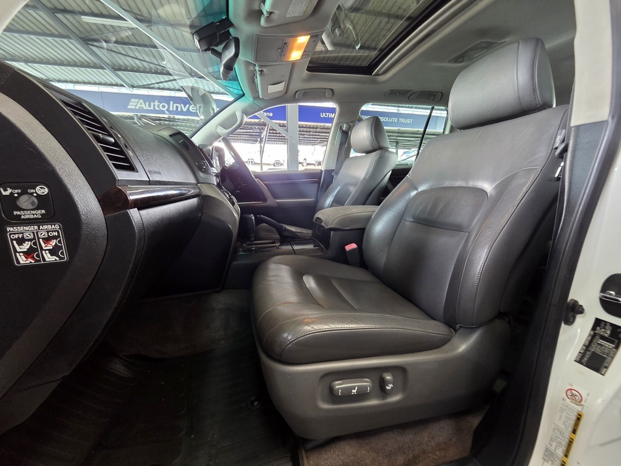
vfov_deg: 89.9
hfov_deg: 106.2
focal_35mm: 13
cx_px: 310
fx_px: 233
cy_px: 233
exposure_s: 1/50
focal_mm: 2.2
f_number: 2.2
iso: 400
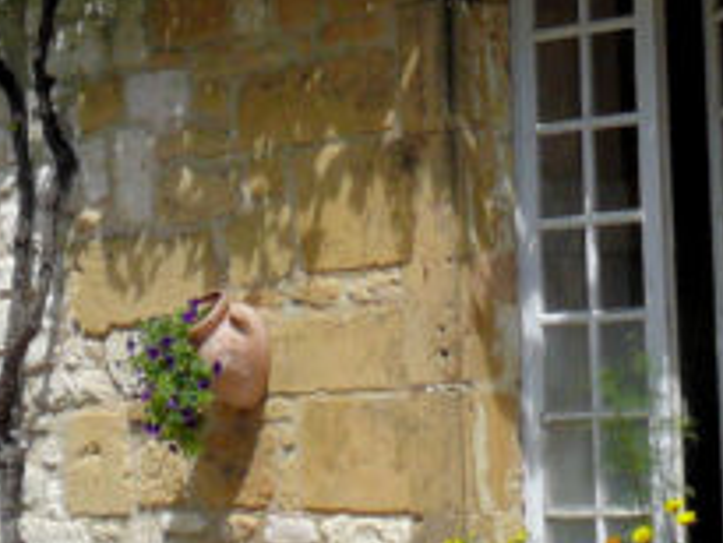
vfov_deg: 8.3
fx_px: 3657
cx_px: 198
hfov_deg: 11.3
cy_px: -321
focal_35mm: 175
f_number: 5.6
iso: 100
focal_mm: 7.4
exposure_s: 1/400
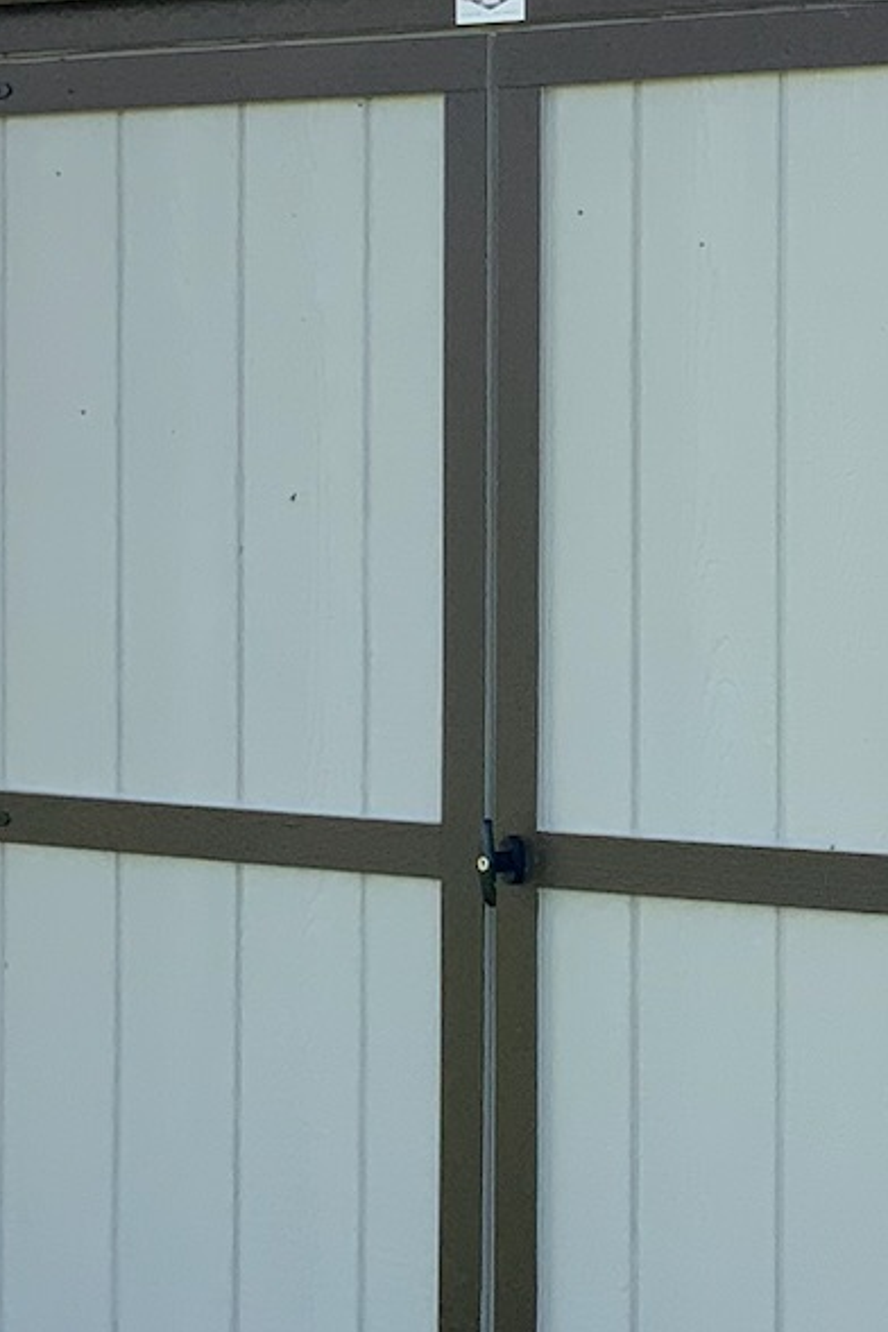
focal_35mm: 105
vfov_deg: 19.4
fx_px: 3885
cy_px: 503
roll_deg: +1.3
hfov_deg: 12.7
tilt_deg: -1.6
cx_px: 1115
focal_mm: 3
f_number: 1.8
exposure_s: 1/1098
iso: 16
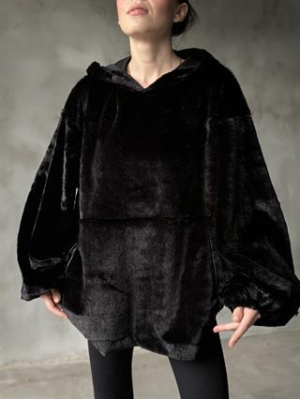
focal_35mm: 48
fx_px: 554
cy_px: 200
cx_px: 150
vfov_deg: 39.6
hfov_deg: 30.3
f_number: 1.78
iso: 800
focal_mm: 6.86
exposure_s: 1/25
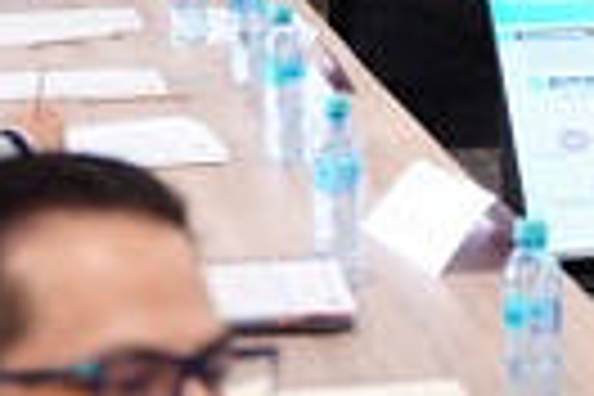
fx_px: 3444
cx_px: 864
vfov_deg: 6.6
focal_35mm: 209
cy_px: 97
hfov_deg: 9.6
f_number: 2.8
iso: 1250
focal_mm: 30.7
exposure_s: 1/125
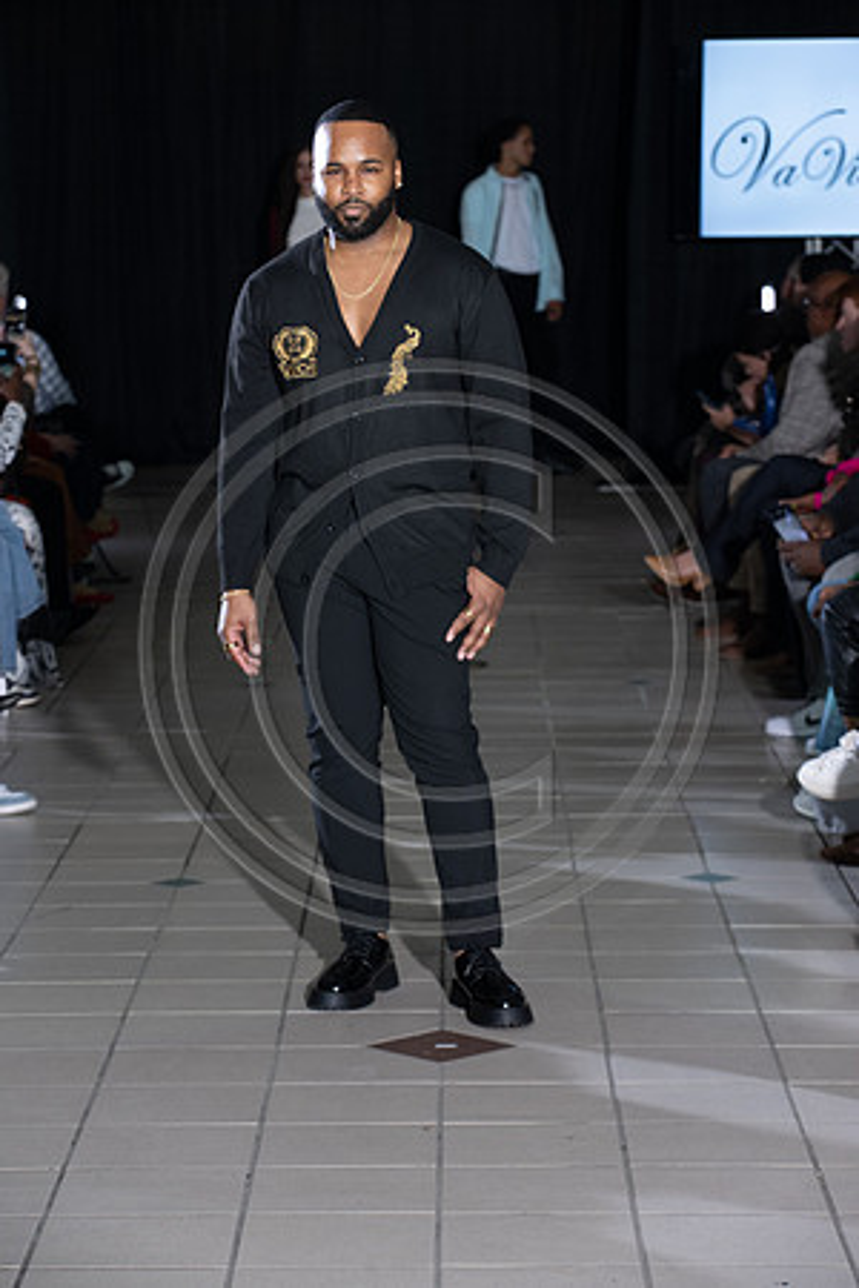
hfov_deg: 12.2
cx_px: 430
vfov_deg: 18.3
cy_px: 644
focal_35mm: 112
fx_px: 4008
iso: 1250
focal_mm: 112
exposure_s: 1/160
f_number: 6.3
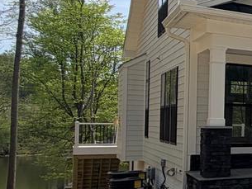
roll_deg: -0.7
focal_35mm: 66
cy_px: 120
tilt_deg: +0.8
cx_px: 501
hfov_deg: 18.8
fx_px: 481
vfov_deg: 22.2
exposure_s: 1/1167
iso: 20
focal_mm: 2.22
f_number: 2.2
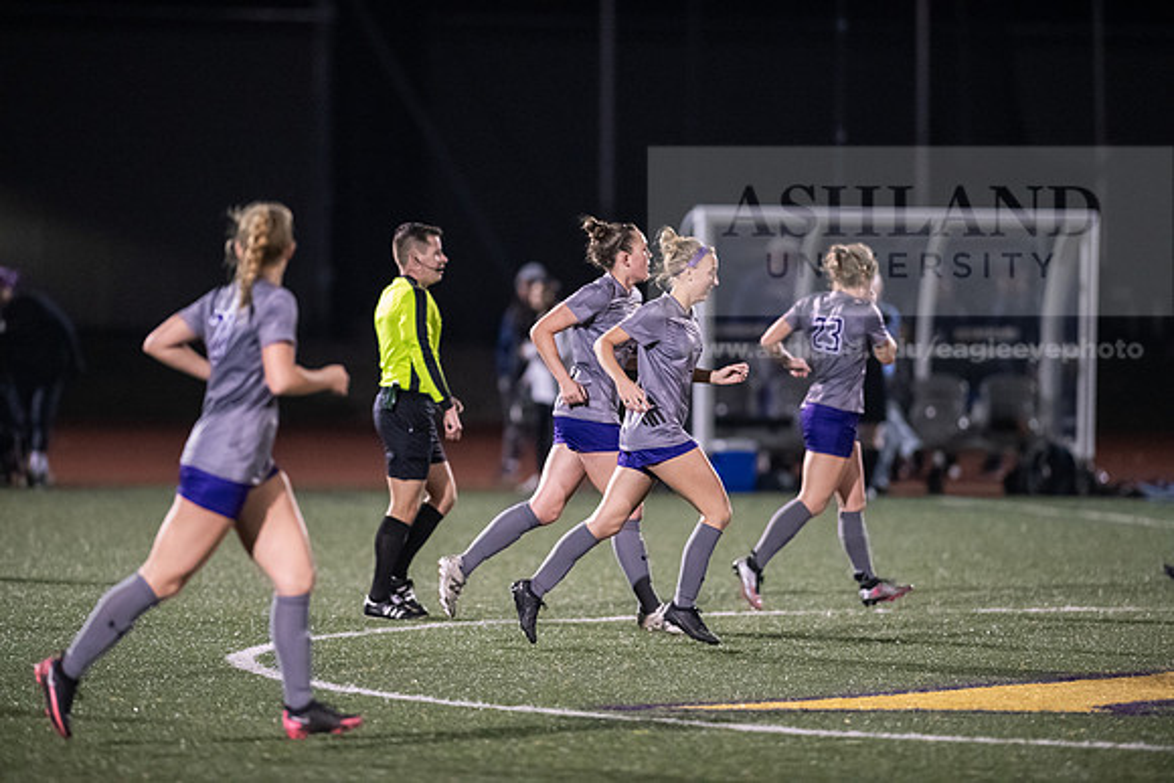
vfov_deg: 4.6
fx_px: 9785
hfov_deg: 6.9
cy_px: 392
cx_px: 587
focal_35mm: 300
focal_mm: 300
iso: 8000
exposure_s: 1/640
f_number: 2.8
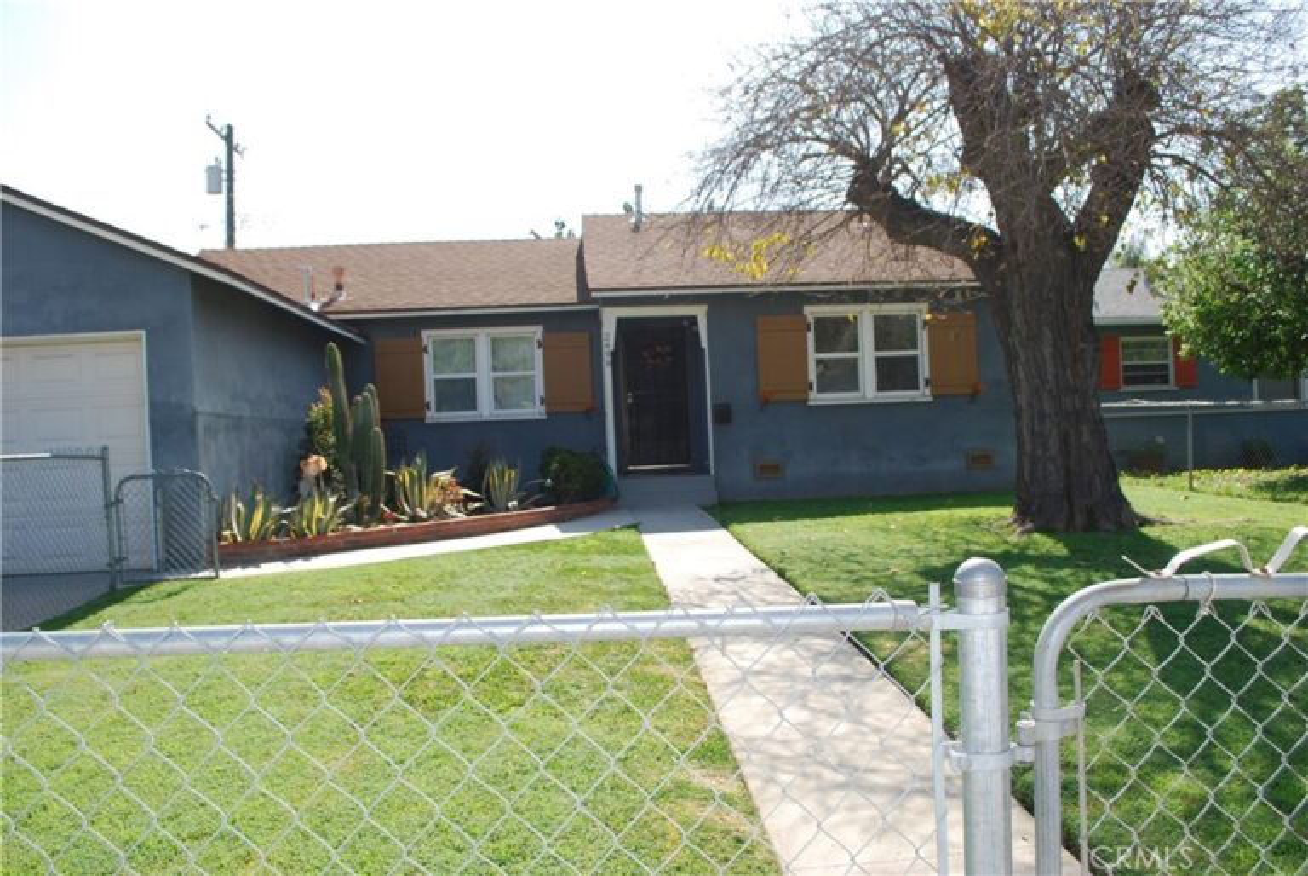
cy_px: 438
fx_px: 982
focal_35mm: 27
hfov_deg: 67.3
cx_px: 654
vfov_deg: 48.0
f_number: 6.3
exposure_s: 1/200
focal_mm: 18
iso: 100
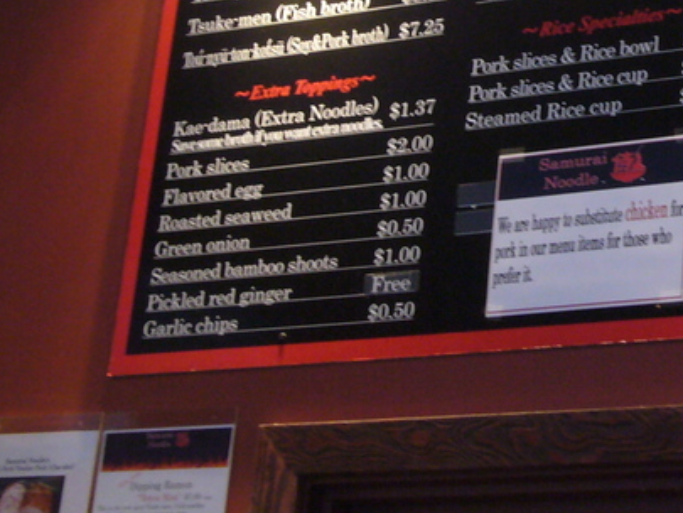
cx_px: 624
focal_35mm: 127
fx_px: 2507
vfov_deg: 11.6
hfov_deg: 15.3
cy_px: 62
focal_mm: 8.1
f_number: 3.6
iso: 200
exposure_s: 1/8
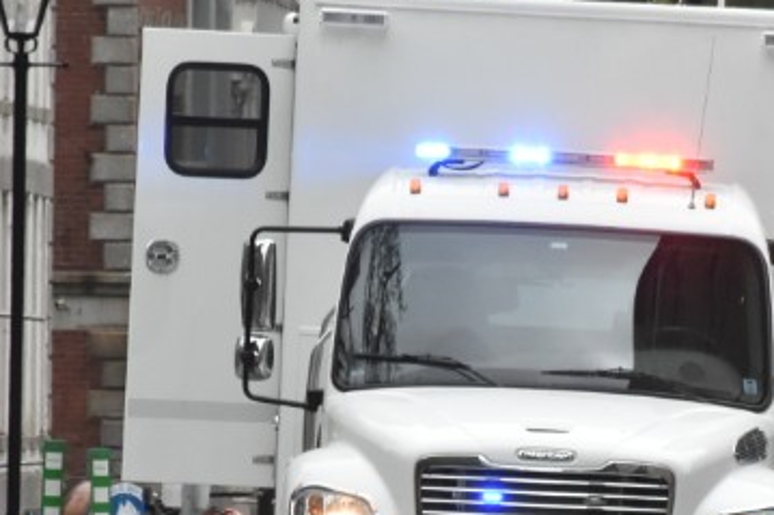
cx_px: 673
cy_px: 481
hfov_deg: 1.6
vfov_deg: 1.1
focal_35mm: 1284
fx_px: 27592
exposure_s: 1/1250
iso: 2000
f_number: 10
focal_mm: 300
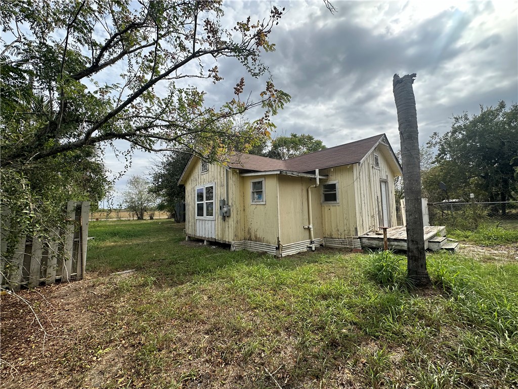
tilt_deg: +3.7
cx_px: 259
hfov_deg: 102.1
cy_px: 194
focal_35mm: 14
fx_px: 209
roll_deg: +3.7
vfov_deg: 85.7
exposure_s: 1/1114
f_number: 2.2
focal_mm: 2.22
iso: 40
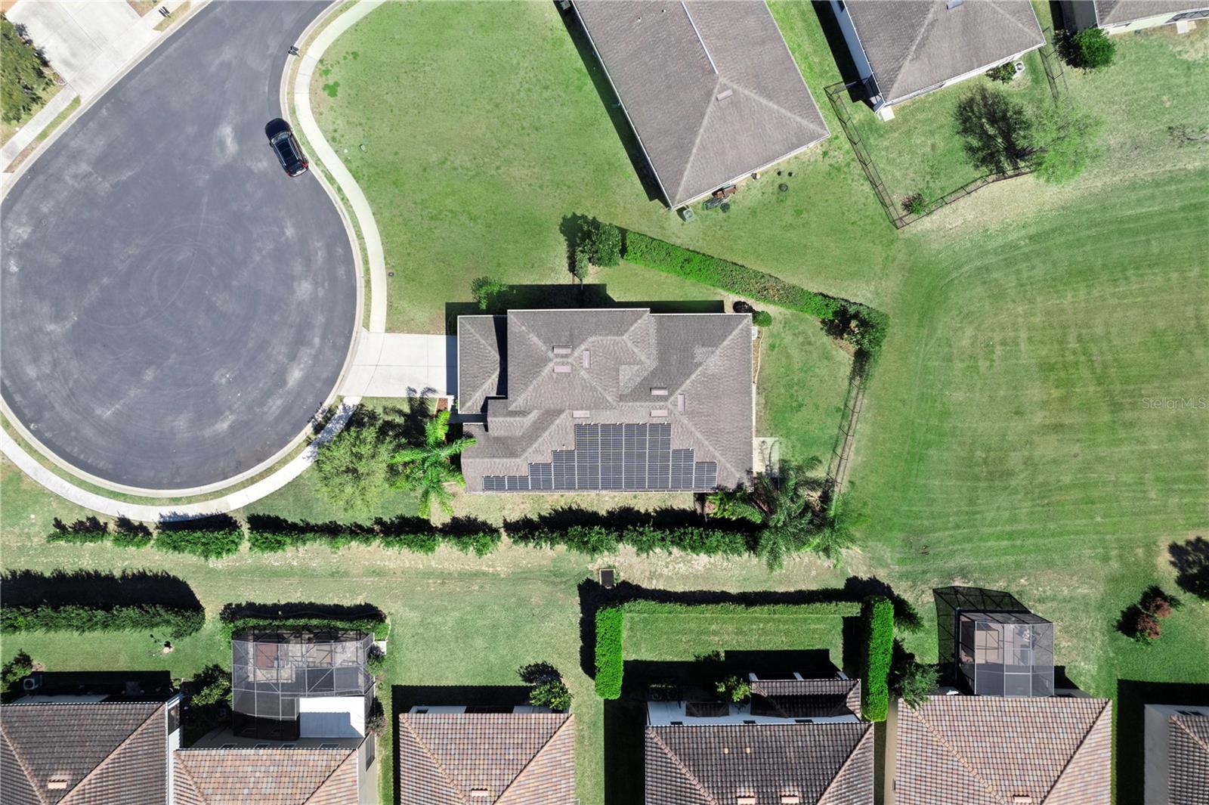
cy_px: 402
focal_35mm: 22
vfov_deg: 57.2
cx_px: 604
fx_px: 738
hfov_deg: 78.6
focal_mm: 8.38
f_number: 2.8
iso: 100
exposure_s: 1/80
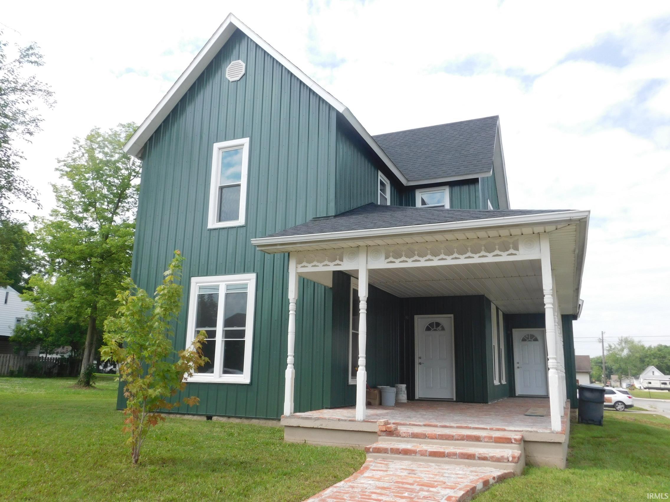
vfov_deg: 49.7
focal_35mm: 28
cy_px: 251
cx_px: 335
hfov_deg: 63.4
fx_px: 542
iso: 125
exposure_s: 1/1000
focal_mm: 4.9
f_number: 3.2
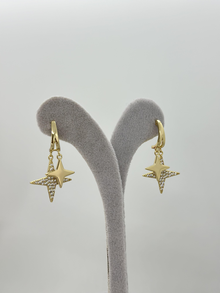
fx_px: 407
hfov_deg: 30.3
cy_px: 146
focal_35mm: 48
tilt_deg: -2.2
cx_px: 110
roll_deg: +1.5
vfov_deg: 39.7
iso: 80
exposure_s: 1/292
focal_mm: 6.86
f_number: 1.78
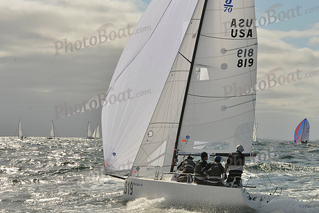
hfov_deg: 23.1
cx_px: 188
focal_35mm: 88
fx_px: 780
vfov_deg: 15.5
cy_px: 128
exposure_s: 1/1000
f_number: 14
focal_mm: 70
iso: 400
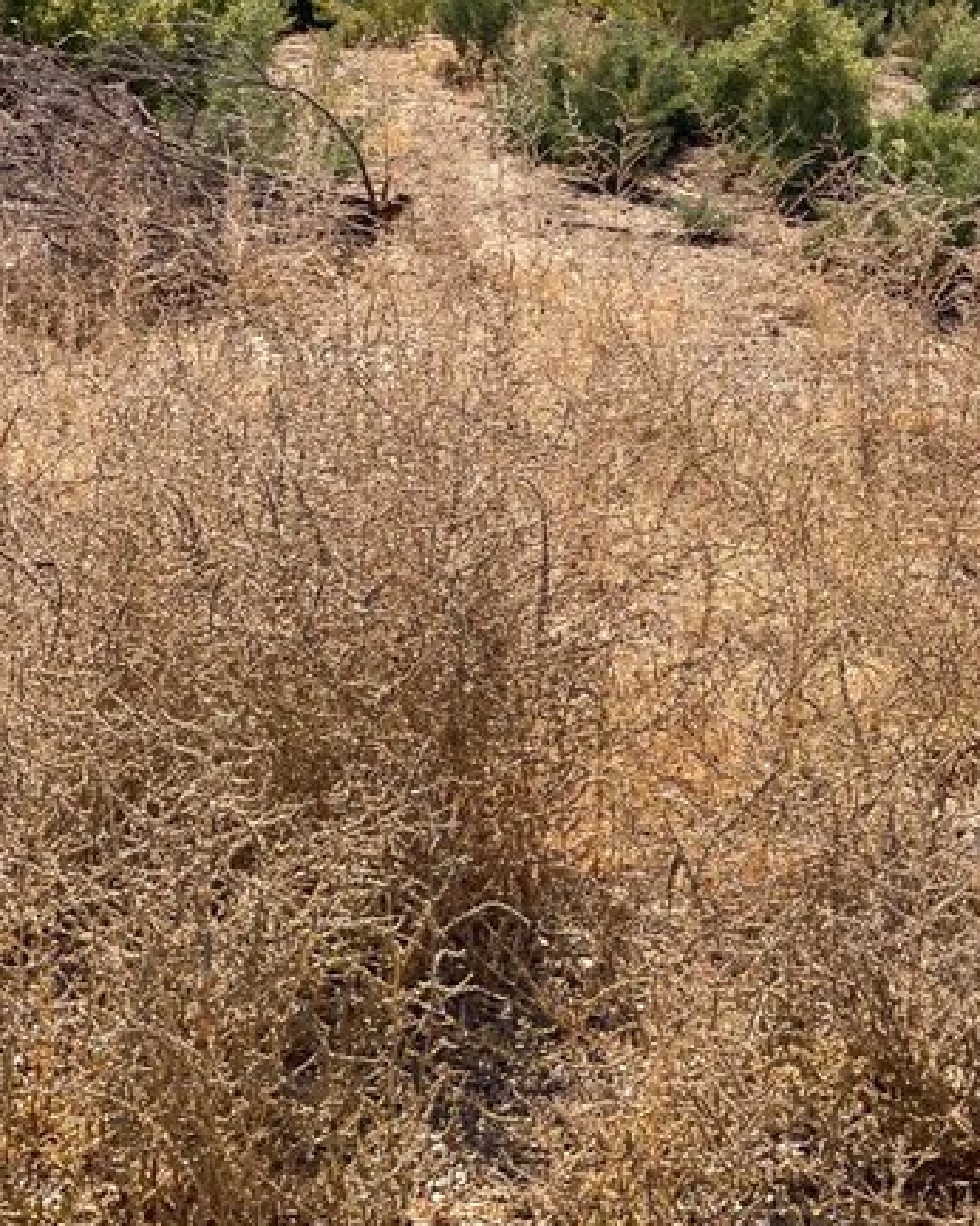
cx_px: 711
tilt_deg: -11.2
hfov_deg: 17.0
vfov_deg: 21.1
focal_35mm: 90
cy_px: 300
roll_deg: -2.3
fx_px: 3265
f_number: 2
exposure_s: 1/2660
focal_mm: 6
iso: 20
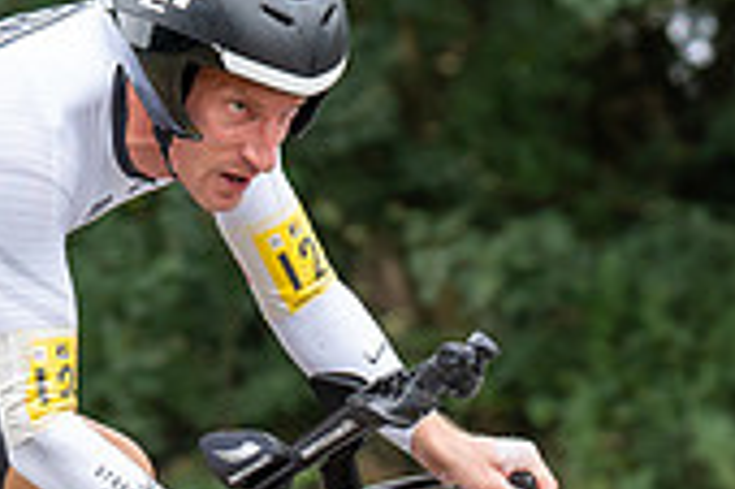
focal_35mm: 423
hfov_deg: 4.9
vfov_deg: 3.2
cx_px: 130
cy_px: 335
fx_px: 8628
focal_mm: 124
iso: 800
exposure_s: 1/1000
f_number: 4
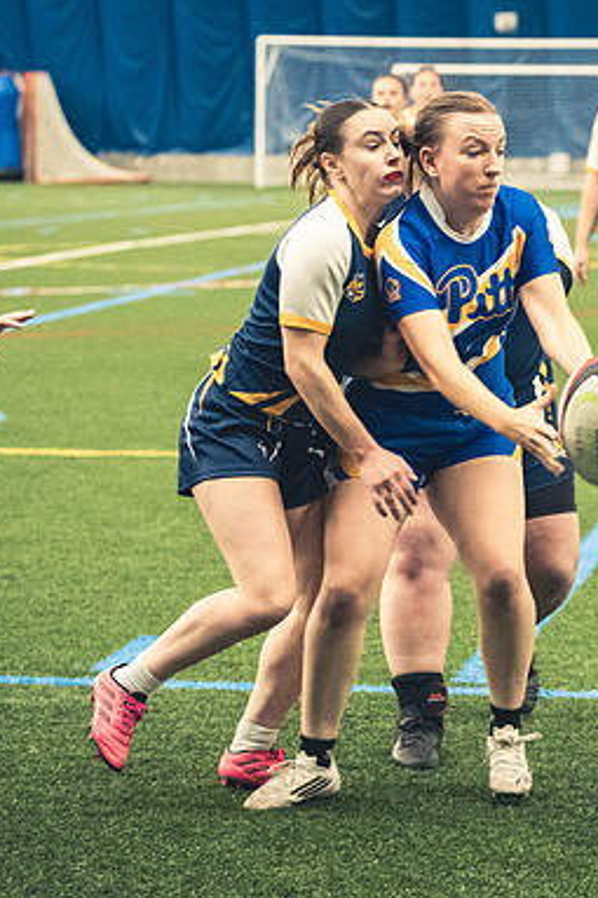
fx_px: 3965
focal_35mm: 159
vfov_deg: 12.9
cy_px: 450
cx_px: 575
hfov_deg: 8.6
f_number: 2.8
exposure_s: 1/500
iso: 12800
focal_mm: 70
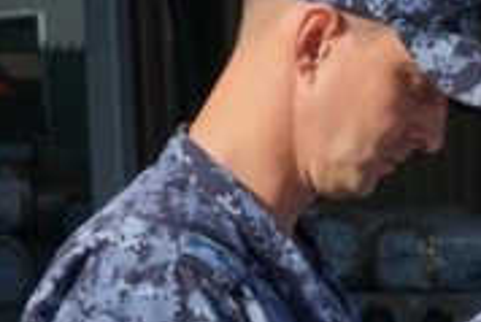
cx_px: 727
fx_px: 3878
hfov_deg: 7.0
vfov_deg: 4.7
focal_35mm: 290
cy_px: 479
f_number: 5
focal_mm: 46
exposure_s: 1/640
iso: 100
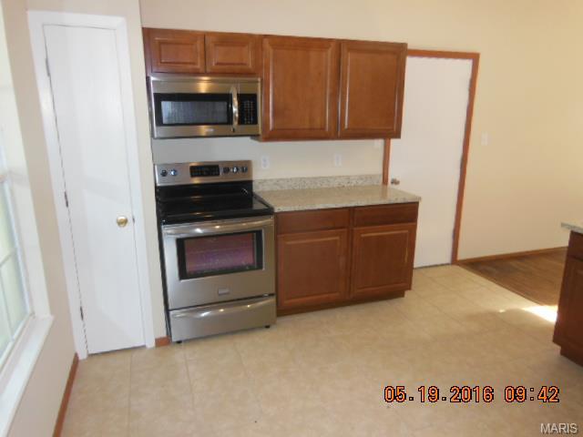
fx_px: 421
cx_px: 292
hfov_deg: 69.4
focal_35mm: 25
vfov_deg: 54.9
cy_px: 218
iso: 320
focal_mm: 4.5
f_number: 3.5
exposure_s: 1/25
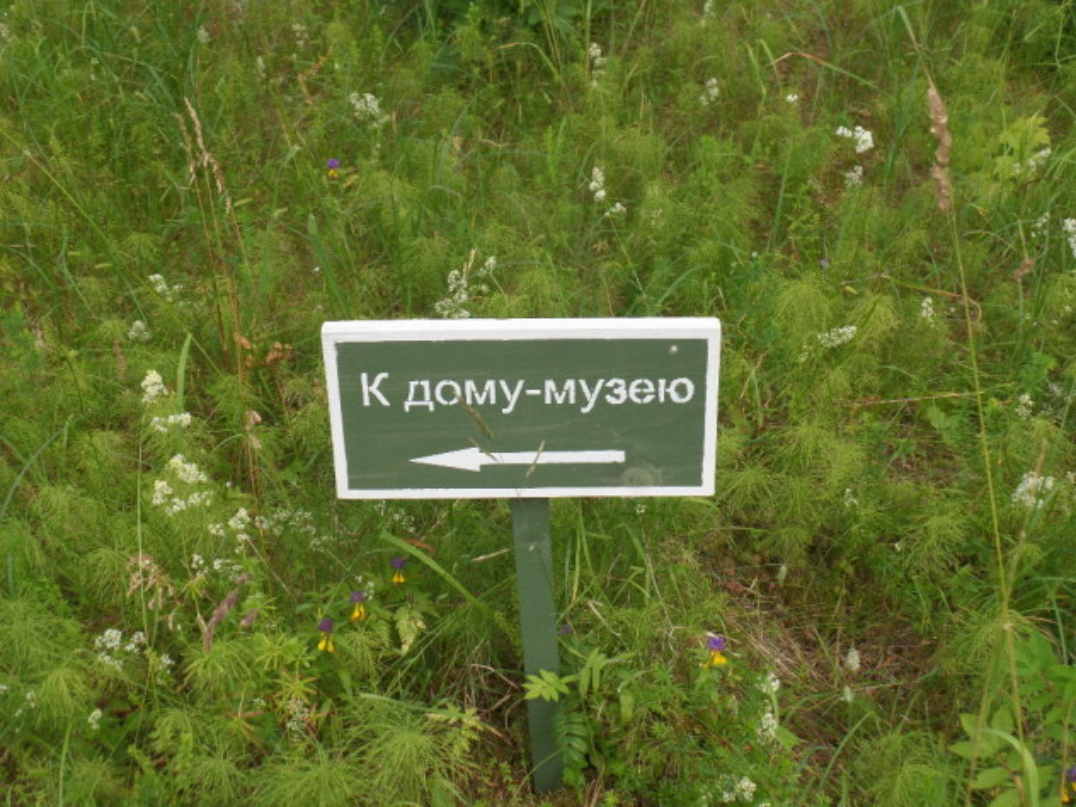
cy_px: 404
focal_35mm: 52
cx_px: 538
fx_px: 1616
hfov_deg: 36.8
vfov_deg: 28.0
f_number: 3.4
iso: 100
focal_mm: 9.2
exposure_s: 1/350
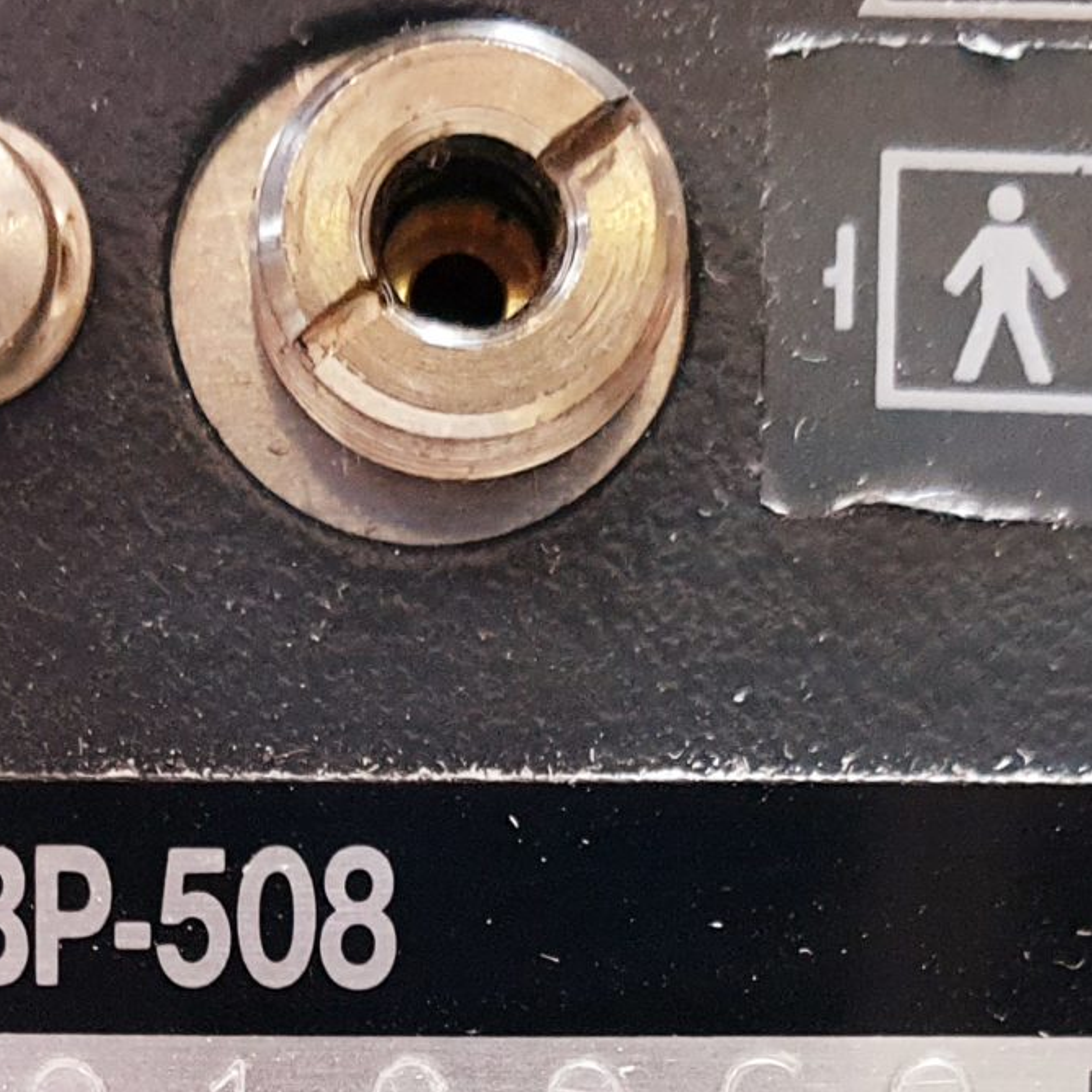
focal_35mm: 88
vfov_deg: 18.1
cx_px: 246
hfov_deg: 19.6
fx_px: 3141
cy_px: 1510
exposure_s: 1/33
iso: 320
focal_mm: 4.3
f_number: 2.4
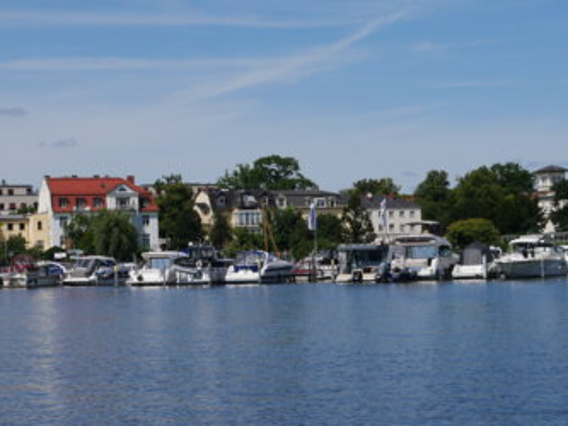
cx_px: 244
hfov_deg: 19.4
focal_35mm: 101
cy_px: 201
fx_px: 1658
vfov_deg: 14.7
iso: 200
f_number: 10
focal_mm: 42
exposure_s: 1/640
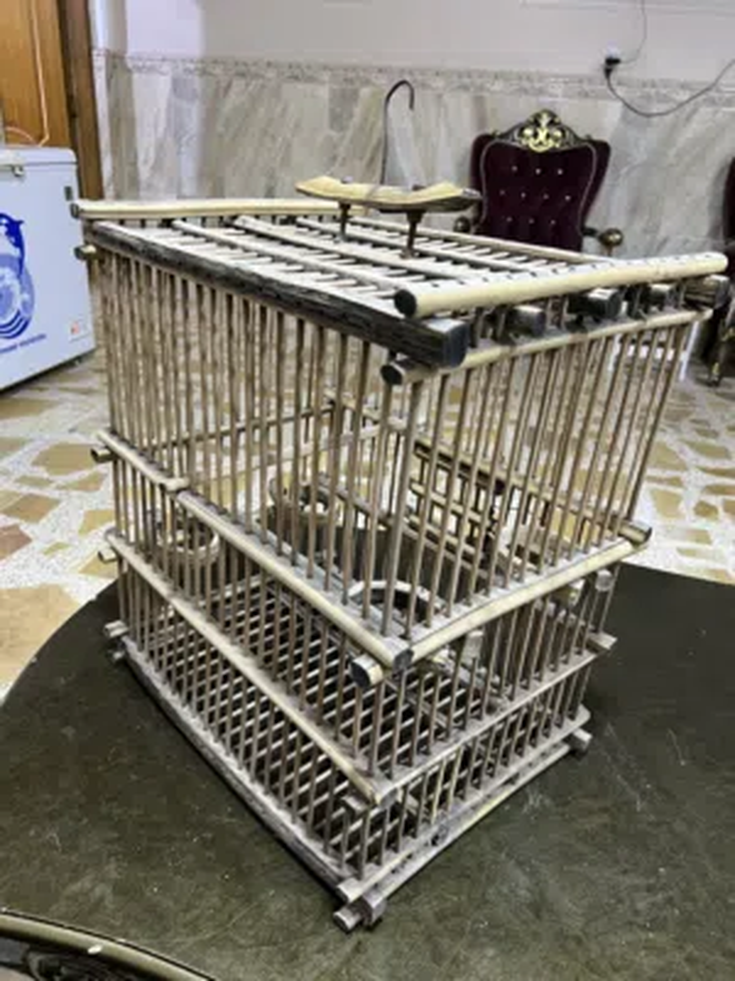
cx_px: 368
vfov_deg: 67.3
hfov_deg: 53.1
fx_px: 736
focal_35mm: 26
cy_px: 490
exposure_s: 1/60
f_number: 1.5
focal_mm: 5.7
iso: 400
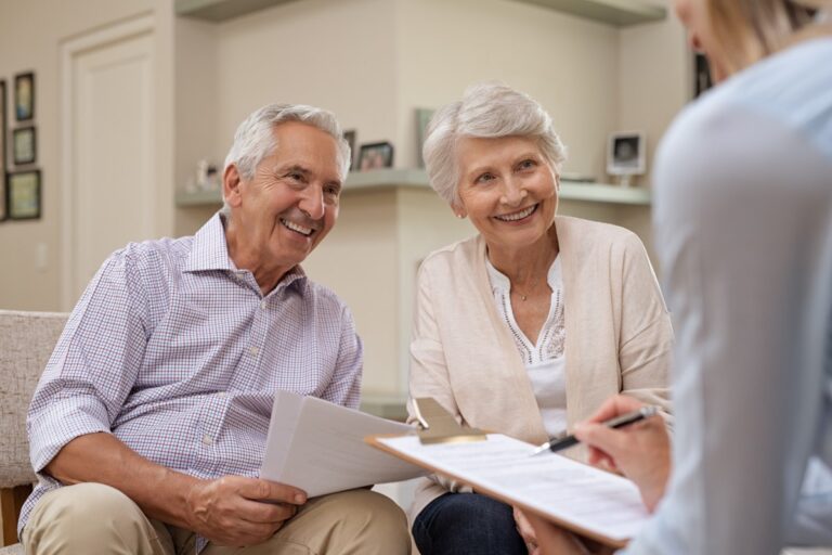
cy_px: 278
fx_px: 1155
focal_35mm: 50
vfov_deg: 27.0
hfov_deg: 39.6
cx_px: 416
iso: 400
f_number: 2.8
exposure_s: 1/160
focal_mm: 50
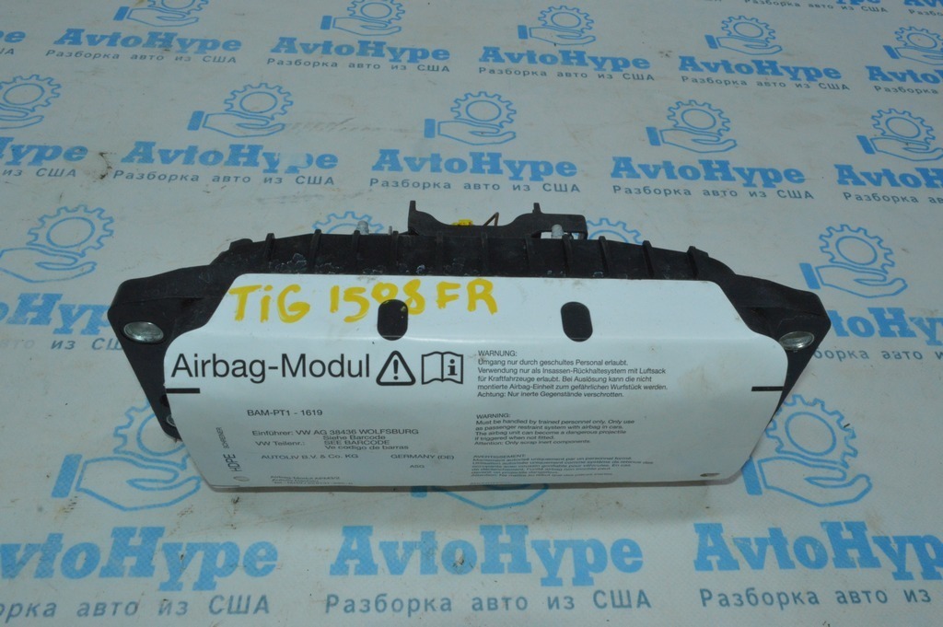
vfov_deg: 47.9
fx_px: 707
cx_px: 472
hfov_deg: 67.4
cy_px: 314
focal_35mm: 27
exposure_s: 1/50
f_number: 22
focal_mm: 18
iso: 2200
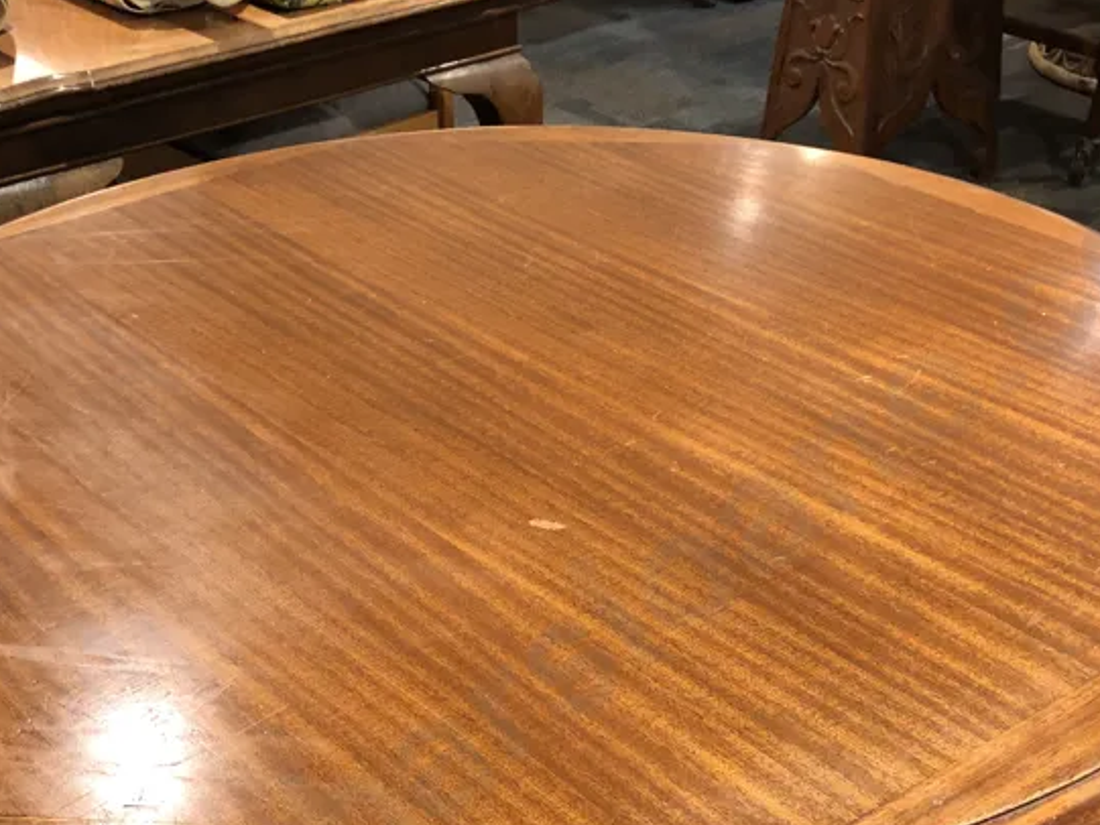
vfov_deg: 26.8
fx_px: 1685
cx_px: 523
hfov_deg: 36.2
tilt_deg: -37.0
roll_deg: +1.4
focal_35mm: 53
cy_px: 703
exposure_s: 1/17
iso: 64
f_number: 1.8
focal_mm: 3.99
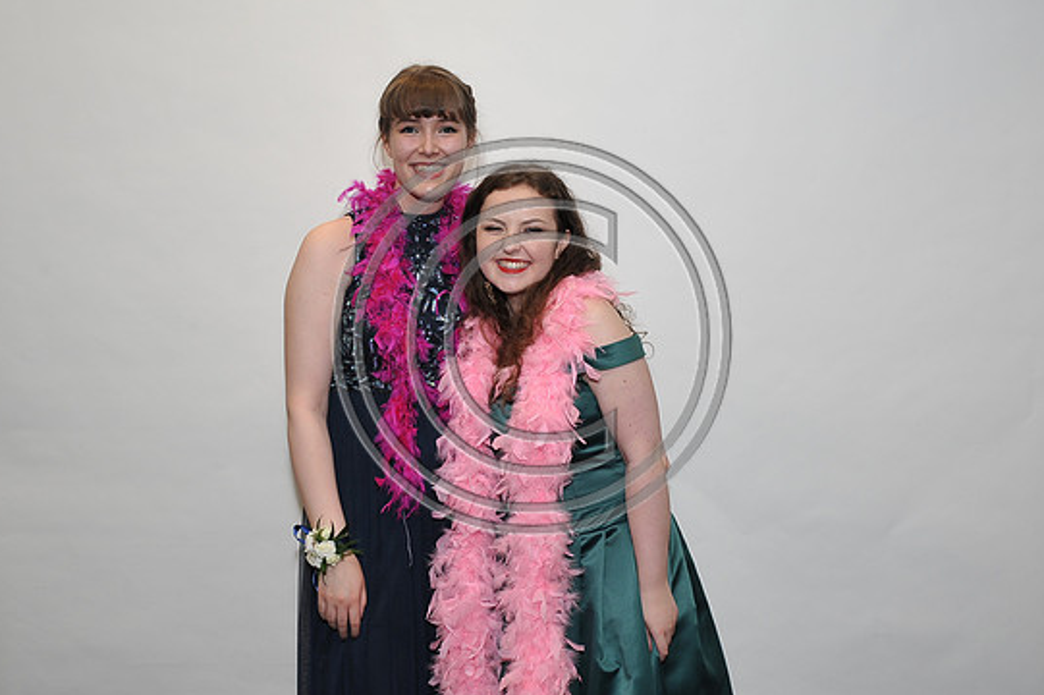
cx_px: 531
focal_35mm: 45
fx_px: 1304
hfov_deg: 43.6
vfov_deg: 29.8
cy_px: 336
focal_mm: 42
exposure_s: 1/60
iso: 800
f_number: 6.3
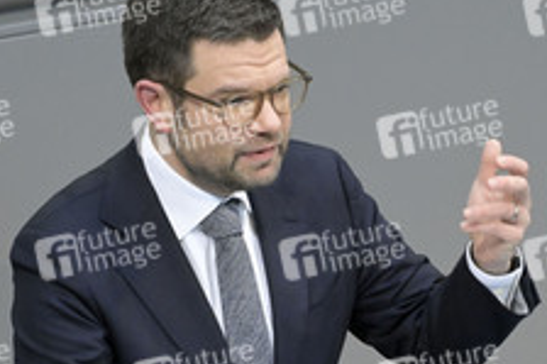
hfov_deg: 2.6
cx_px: 375
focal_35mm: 805
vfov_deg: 1.7
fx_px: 12222
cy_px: 313
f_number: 5.6
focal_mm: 400
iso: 16000
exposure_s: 1/320
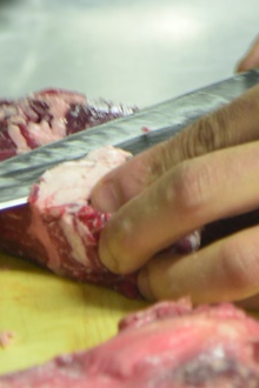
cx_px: 379
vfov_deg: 5.5
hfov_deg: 3.8
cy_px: -430
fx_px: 3928
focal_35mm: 364
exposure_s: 1/25
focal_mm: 75
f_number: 4
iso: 800
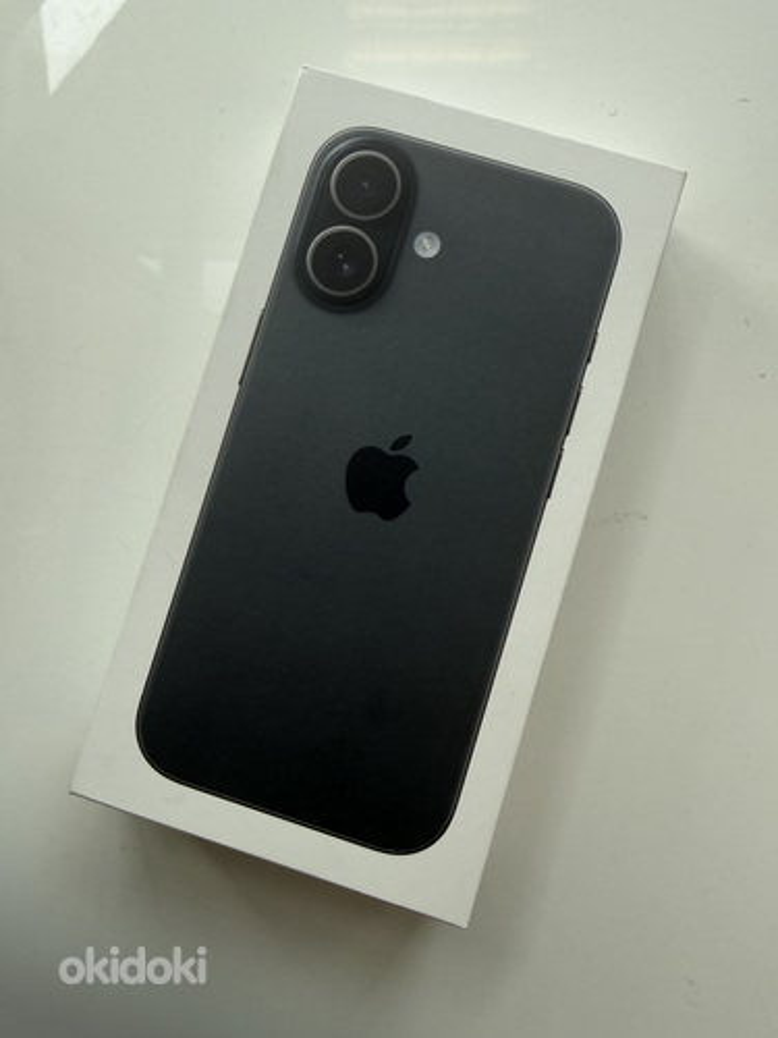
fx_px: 719
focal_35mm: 24
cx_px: 389
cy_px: 519
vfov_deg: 71.6
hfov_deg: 56.8
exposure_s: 1/100
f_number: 2.2
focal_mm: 2.22
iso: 40
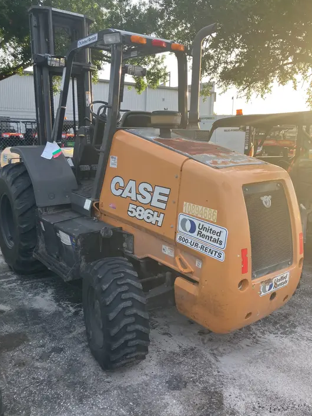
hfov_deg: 48.2
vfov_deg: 61.6
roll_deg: -2.2
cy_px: 202
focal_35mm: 29
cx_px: 153
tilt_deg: -10.8
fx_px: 349
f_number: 1.8
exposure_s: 1/121
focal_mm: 3.99
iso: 25
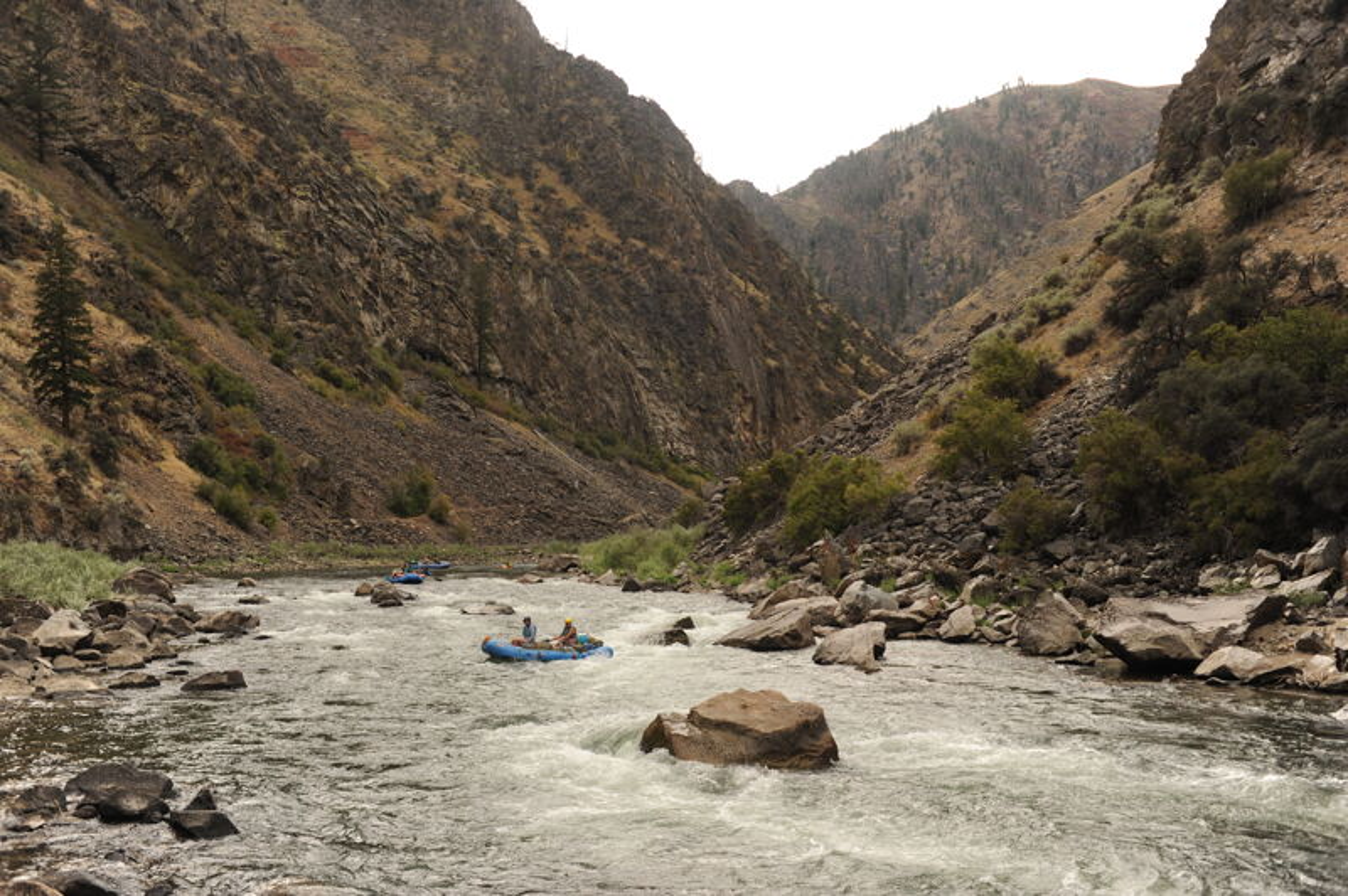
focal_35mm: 35
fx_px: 1309
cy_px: 448
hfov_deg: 54.5
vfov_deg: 37.8
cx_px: 674
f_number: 5
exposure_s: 1/160
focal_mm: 35
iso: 320
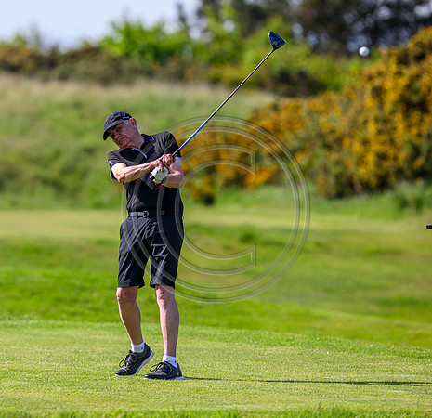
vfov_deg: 3.4
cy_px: 206
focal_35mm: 508
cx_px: 114
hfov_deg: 3.5
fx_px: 7057
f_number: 4.5
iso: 500
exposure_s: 1/2500
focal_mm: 400
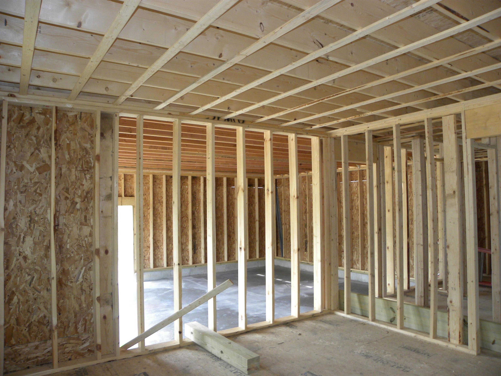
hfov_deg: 67.3
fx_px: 376
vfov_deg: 53.1
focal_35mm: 26
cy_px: 188
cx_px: 250
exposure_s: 1/62
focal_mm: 4.6
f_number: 2.8
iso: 114
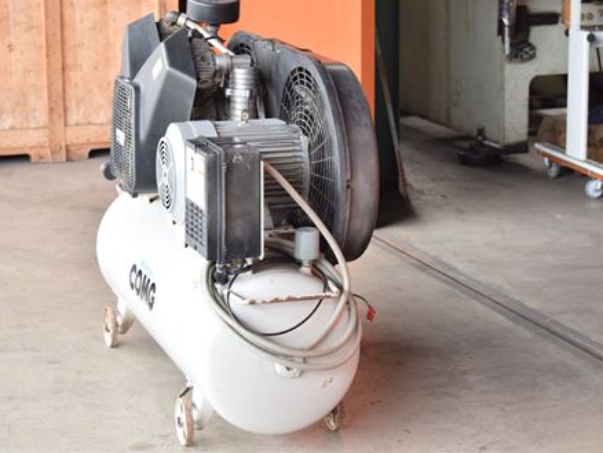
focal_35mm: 91
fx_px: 1578
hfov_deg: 21.6
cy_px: 224
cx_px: 293
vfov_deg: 16.3
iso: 1250
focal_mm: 55
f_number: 6.3
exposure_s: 1/60
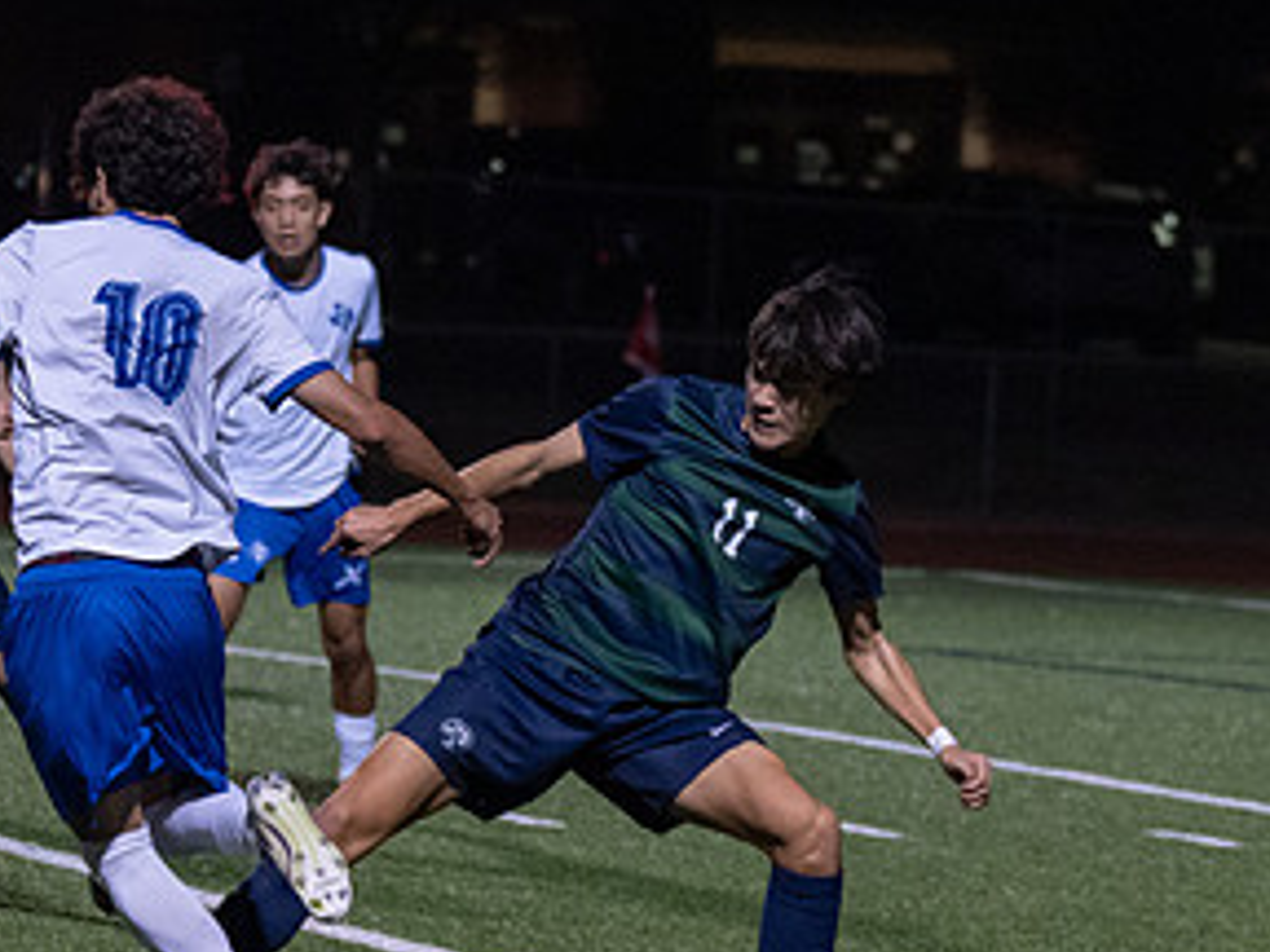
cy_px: 687
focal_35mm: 291
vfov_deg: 5.1
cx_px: 550
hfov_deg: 6.8
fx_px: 10676
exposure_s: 1/1250
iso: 2500
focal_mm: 78
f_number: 2.8
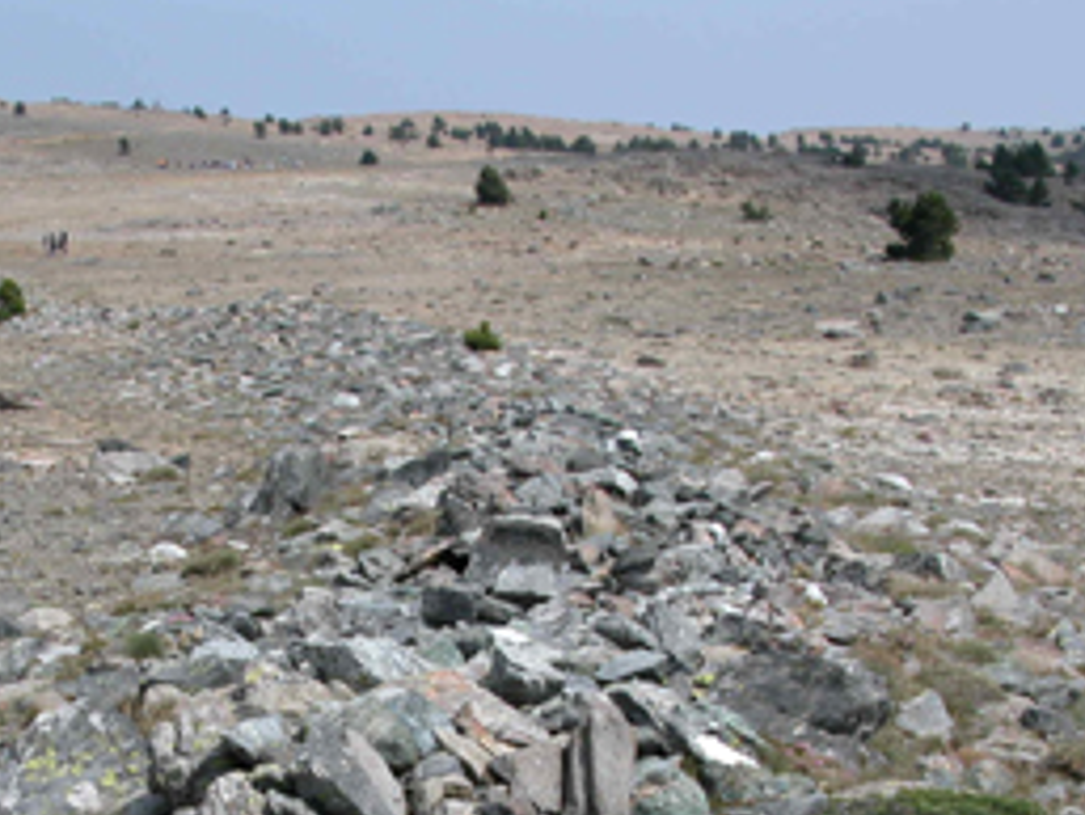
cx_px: 300
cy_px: 762
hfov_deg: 28.2
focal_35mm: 68
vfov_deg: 21.1
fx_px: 2132
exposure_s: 1/388
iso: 100
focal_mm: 8.9
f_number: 6.3
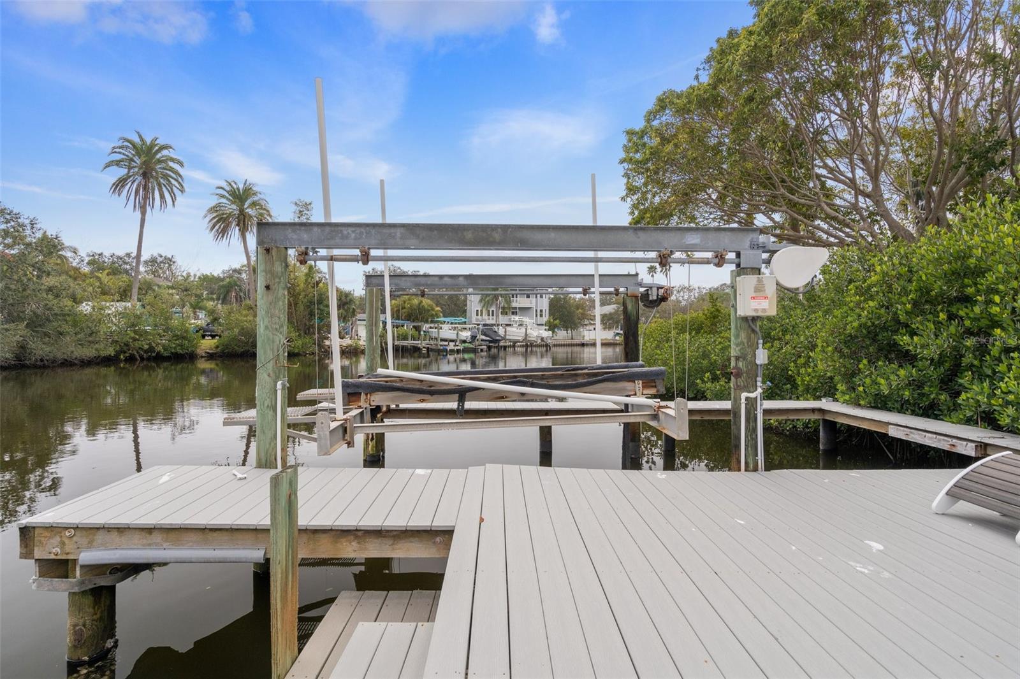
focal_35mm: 17
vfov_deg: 70.4
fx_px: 482
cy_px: 340
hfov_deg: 93.3
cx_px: 510
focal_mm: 17
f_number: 8
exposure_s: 1/200
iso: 320
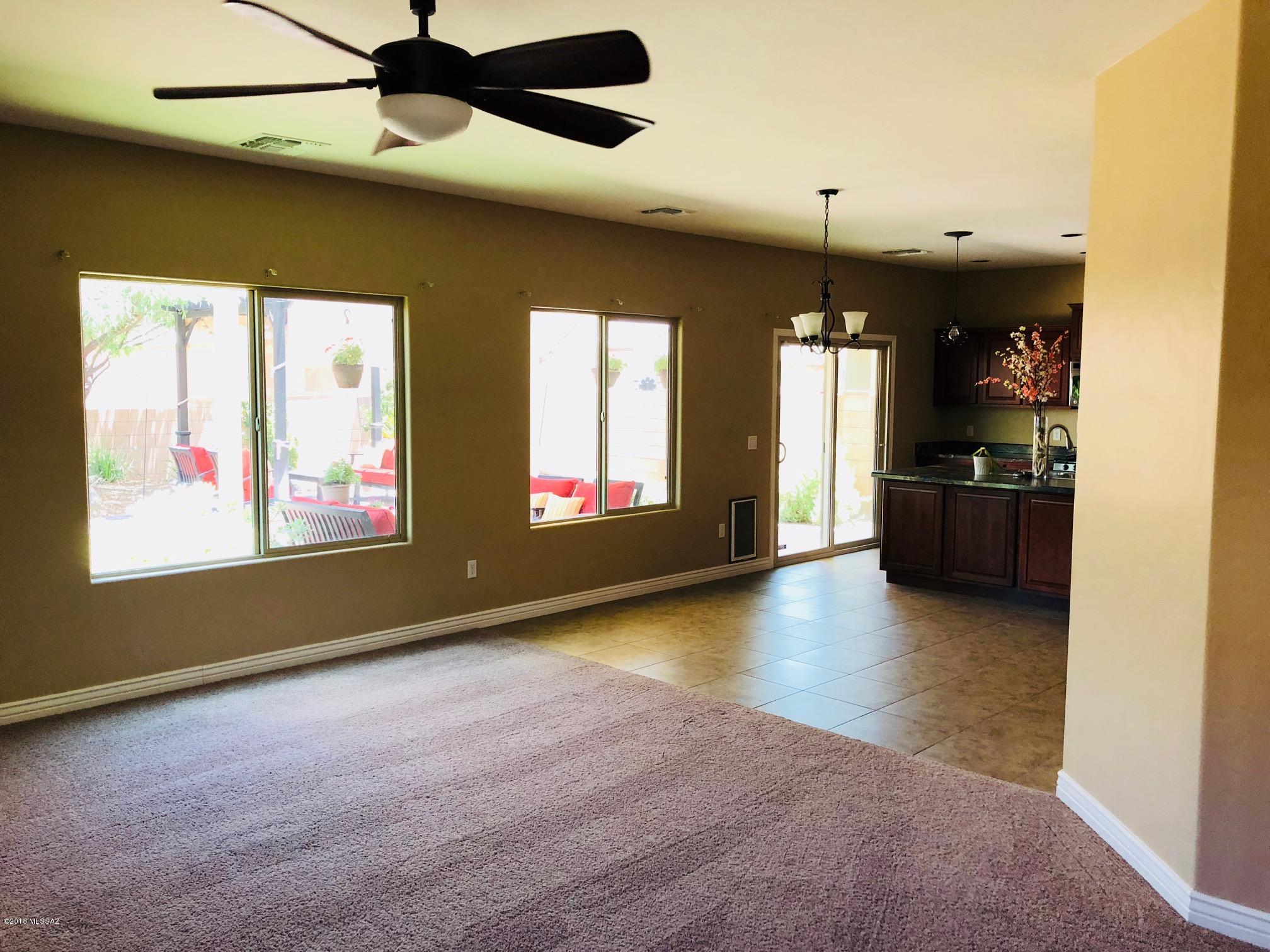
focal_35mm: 28
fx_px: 1027
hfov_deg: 63.4
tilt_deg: -5.9
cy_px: 476
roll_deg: -0.1
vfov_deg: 49.7
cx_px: 635
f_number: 1.8
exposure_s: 1/30
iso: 32
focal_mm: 4
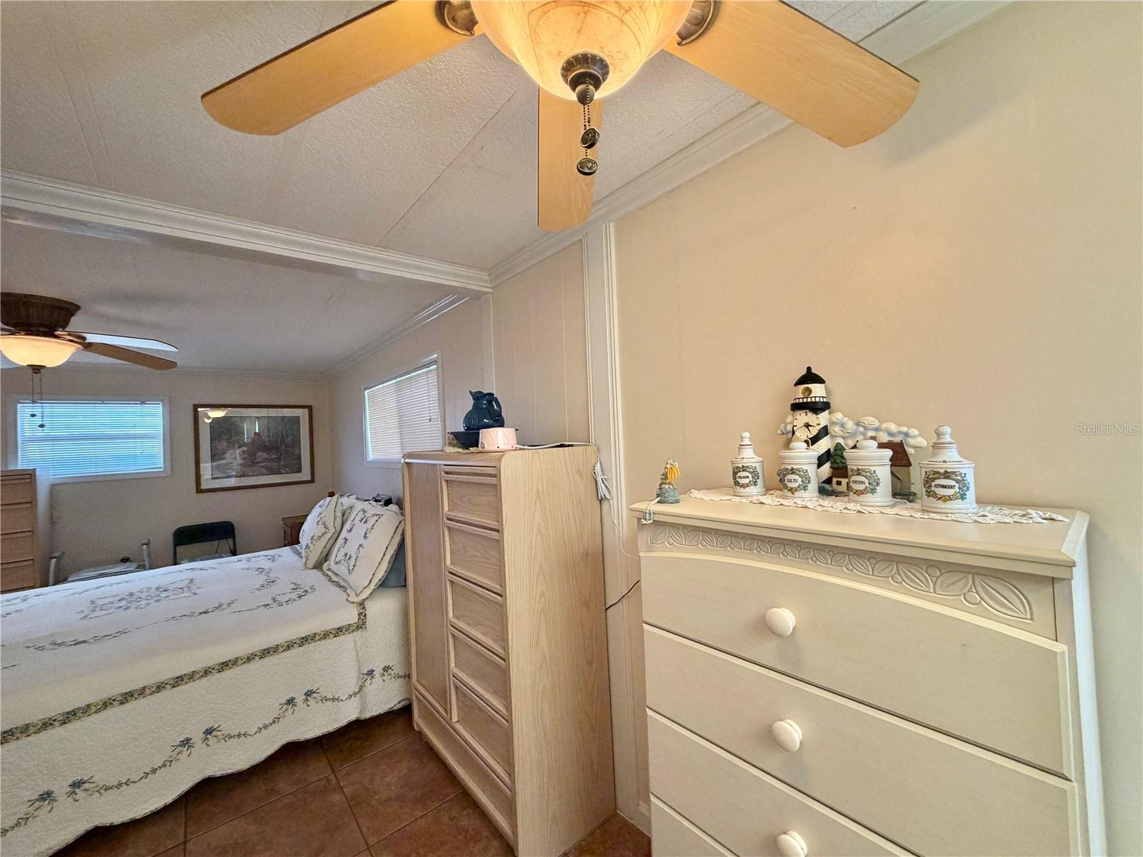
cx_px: 572
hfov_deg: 102.1
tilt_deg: +0.7
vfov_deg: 85.7
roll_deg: +1.3
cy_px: 428
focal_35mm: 14
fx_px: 462
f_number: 2.2
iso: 160
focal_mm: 2.22
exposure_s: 1/60
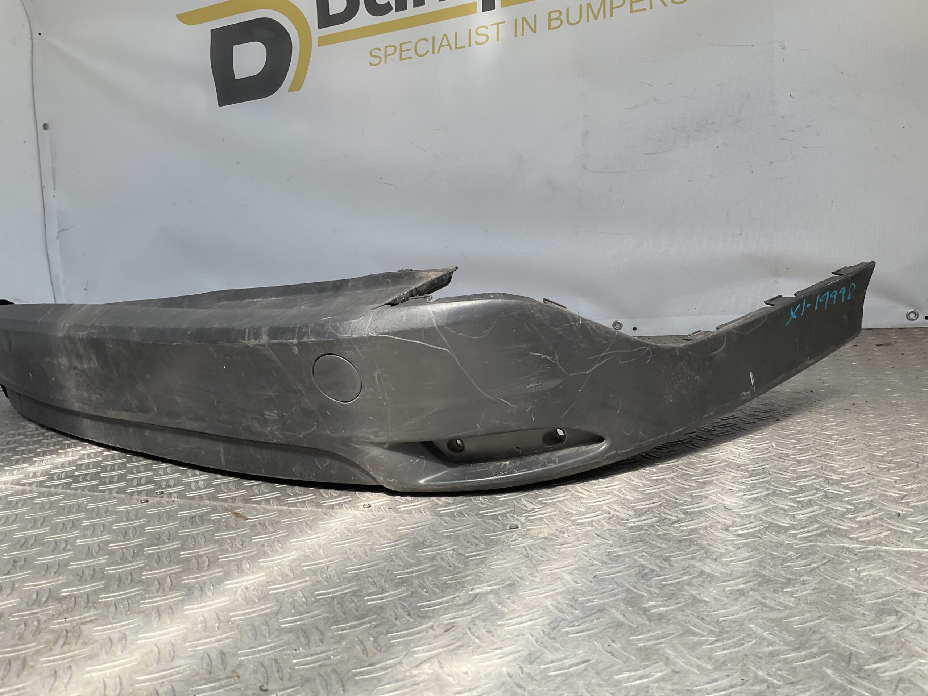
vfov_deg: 48.2
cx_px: 464
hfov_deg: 61.7
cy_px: 348
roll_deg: +4.9
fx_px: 777
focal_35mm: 29
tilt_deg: -7.3
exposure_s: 1/432
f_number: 1.8
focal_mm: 3
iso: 16
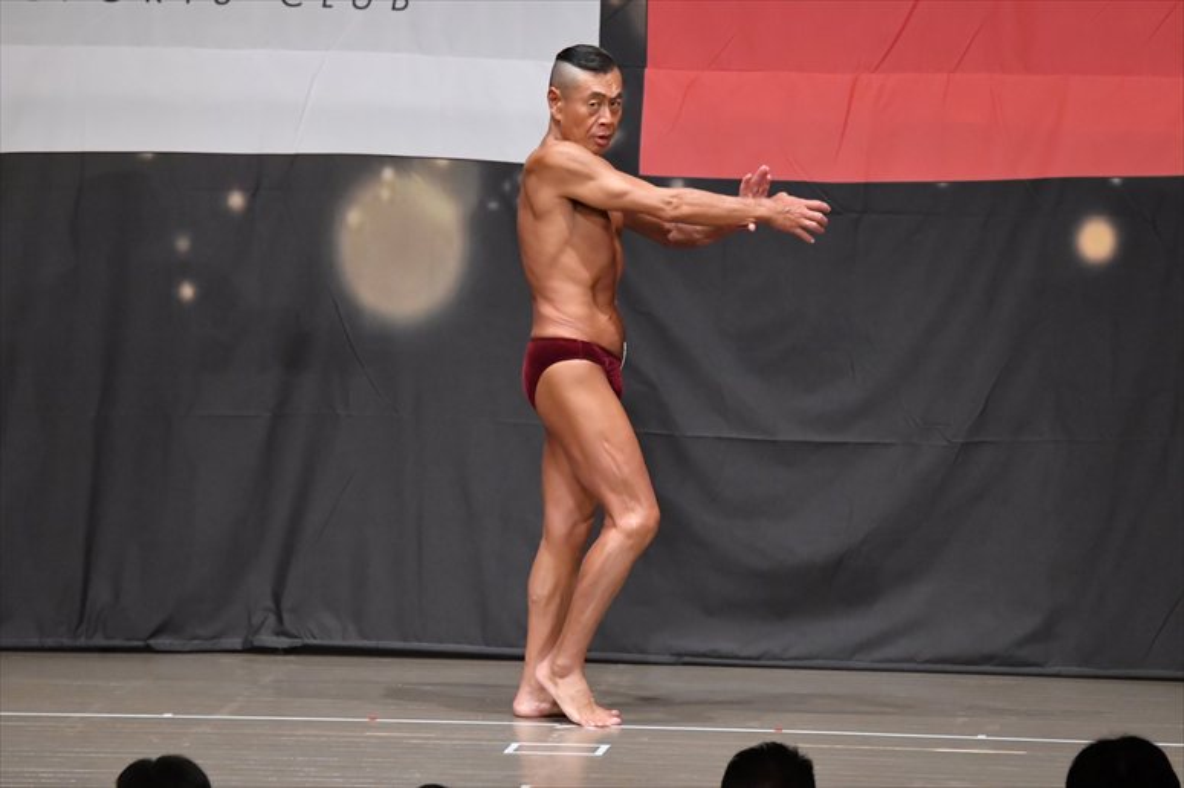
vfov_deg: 6.1
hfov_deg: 9.2
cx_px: 592
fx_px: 7396
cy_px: 394
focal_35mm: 225
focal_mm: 150
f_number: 5.6
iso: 6400
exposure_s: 1/400
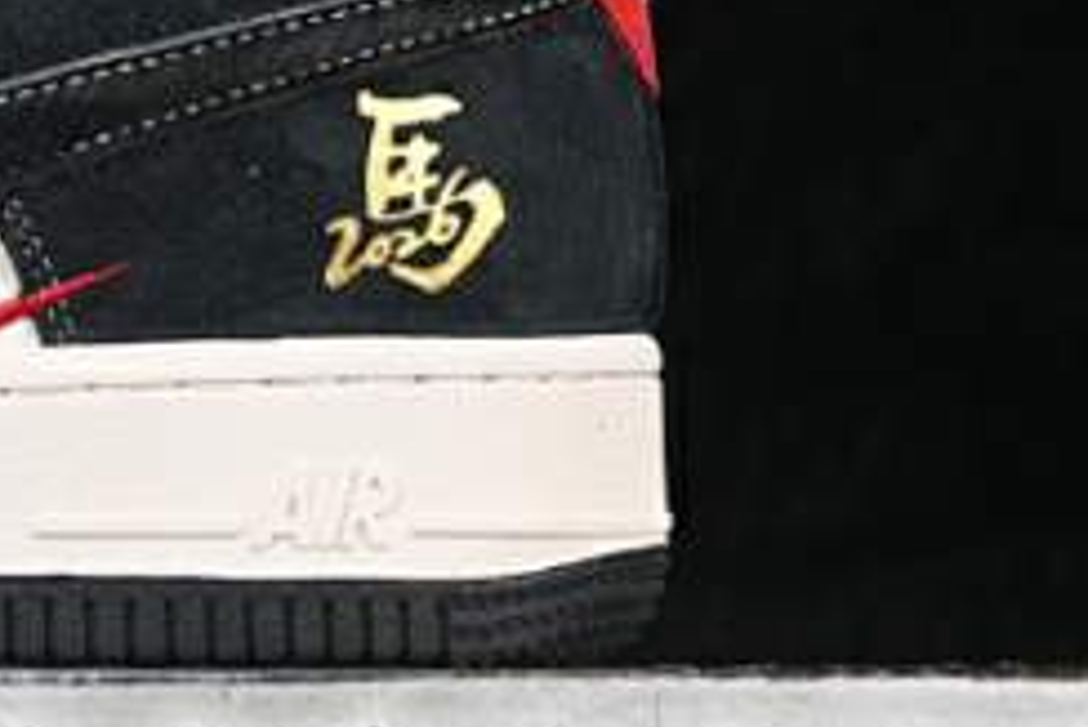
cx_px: -419
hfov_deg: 9.0
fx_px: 6774
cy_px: -9
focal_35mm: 224
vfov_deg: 6.1
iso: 160
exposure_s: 1/60
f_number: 6.3
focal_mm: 50
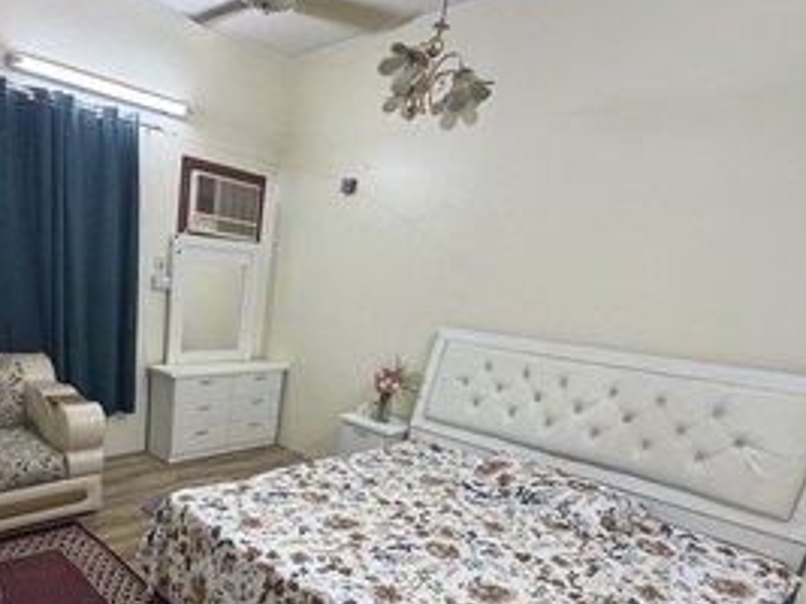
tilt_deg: -16.7
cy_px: 436
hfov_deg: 67.9
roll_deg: -4.4
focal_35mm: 24
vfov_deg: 54.7
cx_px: 222
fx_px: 559
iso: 200
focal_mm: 2.22
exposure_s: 1/60
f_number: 2.2
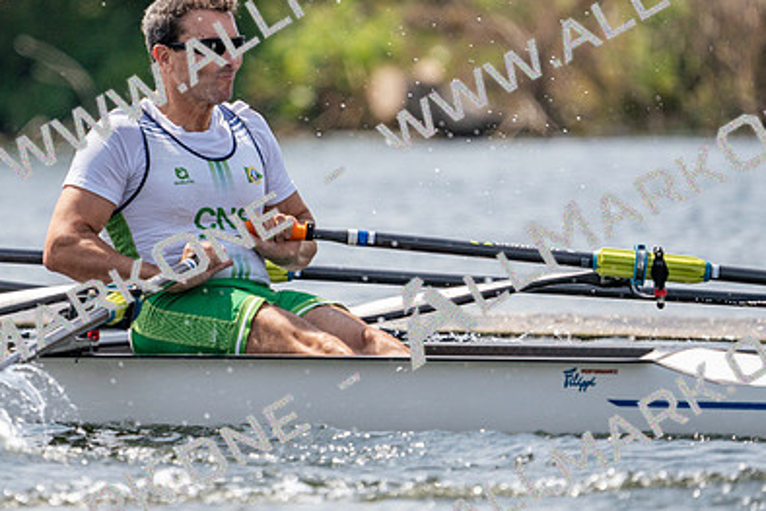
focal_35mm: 611
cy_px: 186
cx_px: 235
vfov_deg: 2.3
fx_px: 13005
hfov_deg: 3.4
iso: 250
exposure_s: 1/1600
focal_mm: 415
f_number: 6.3
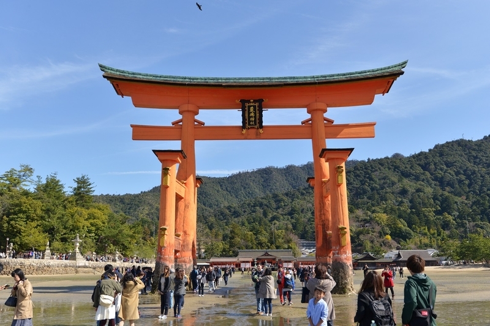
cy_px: 163
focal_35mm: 35
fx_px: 476
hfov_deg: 54.4
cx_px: 245
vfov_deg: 37.8
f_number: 8
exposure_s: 1/800
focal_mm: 35
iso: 400
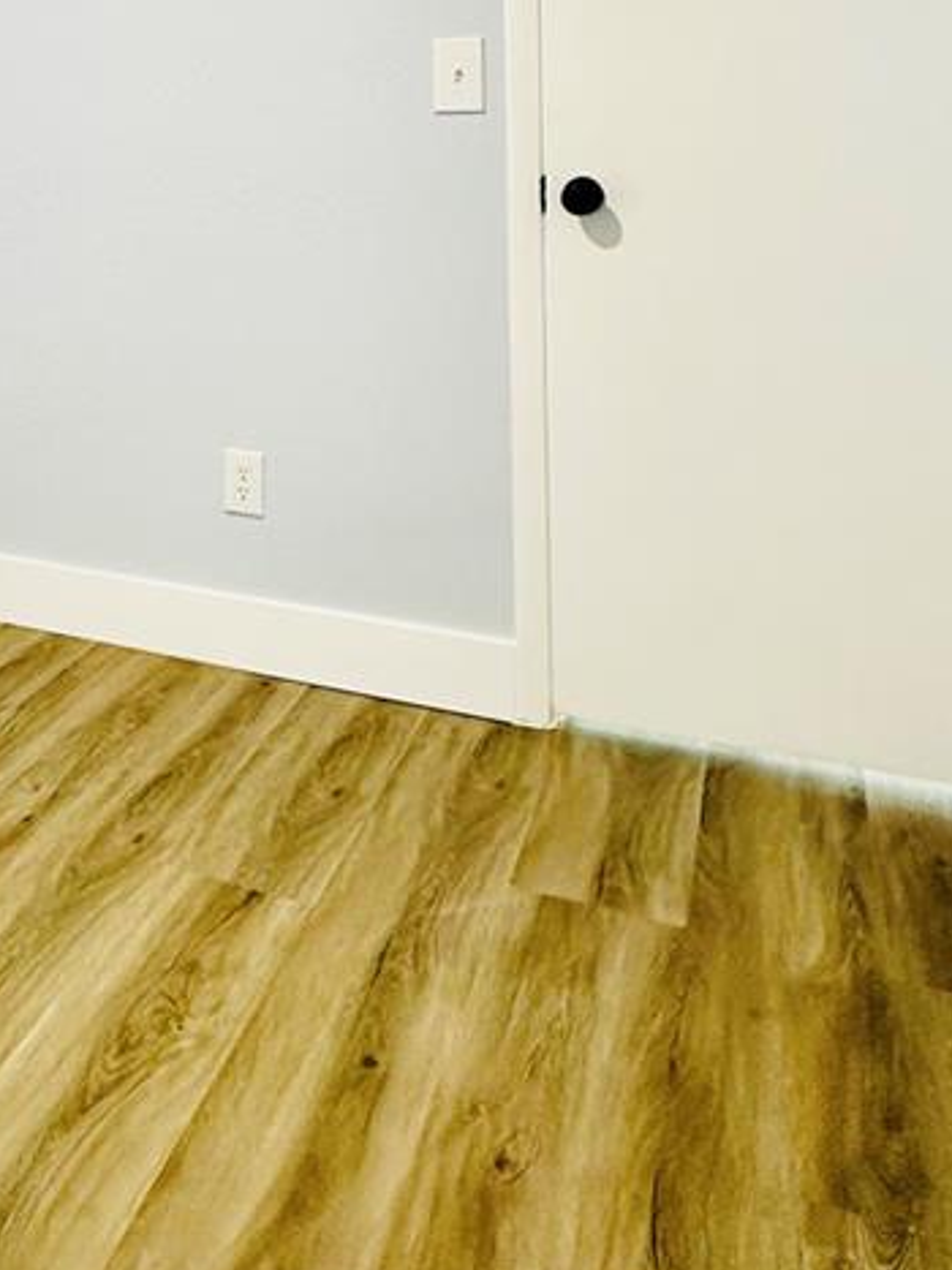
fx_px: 1321
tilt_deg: -1.8
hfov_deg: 37.3
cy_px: 147
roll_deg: +1.5
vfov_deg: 46.7
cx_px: 109
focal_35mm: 36
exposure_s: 1/60
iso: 200
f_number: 2.2
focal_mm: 2.22
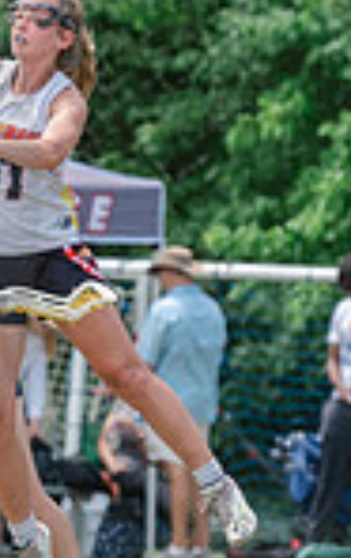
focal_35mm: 1163
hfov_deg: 1.1
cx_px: -177
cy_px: 347
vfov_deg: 1.8
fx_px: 17731
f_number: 5
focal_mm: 200
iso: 400
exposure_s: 1/1600
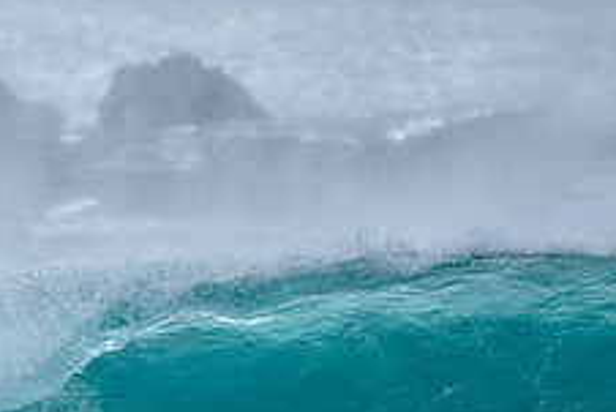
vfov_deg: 0.7
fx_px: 35202
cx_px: 131
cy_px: 514
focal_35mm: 2056
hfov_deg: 1.0
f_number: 6.3
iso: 140
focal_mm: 800
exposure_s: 1/2000
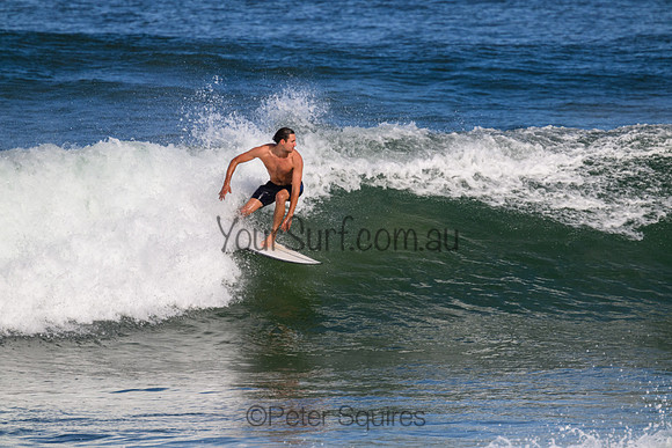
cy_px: 224
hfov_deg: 2.6
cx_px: 336
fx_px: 14936
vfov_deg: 1.7
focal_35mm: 800
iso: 1100
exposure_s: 1/2000
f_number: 11
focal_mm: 800
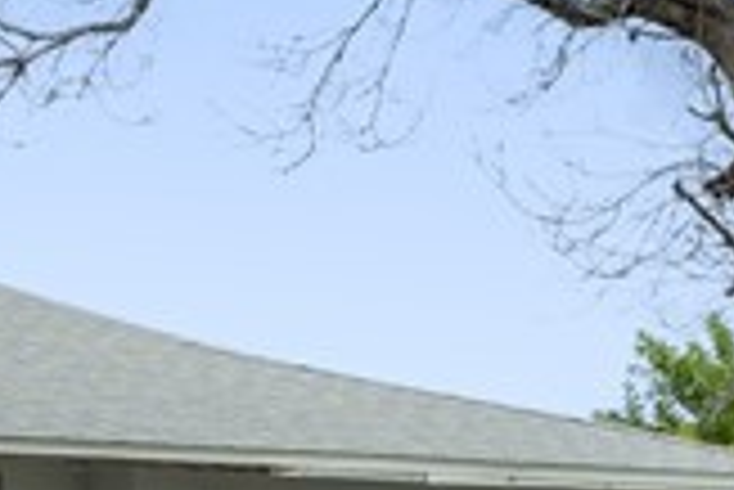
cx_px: -1139
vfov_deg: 6.8
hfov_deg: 9.1
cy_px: 778
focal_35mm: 200
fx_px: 4081
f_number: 11
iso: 250
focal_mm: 30
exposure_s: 1/160
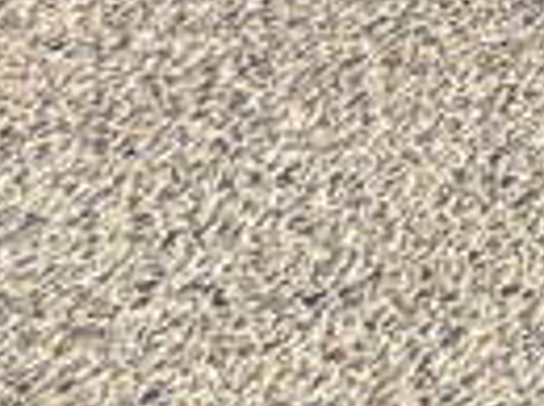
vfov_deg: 6.3
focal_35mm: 205
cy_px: -1046
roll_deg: +0.1
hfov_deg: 7.7
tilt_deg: -16.7
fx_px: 3216
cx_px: 1912
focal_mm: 5.96
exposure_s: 1/1642
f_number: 1.6
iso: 50
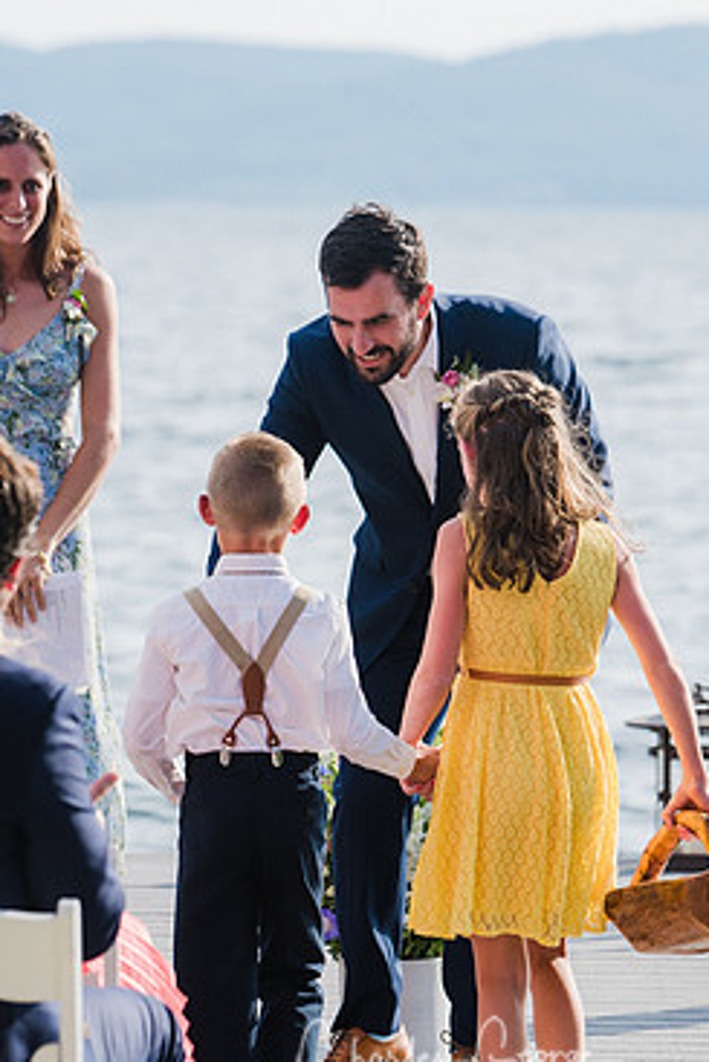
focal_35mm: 239
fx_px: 7053
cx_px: 431
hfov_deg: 5.8
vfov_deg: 8.6
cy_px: 463
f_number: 4
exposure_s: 1/1000
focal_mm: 130
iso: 200
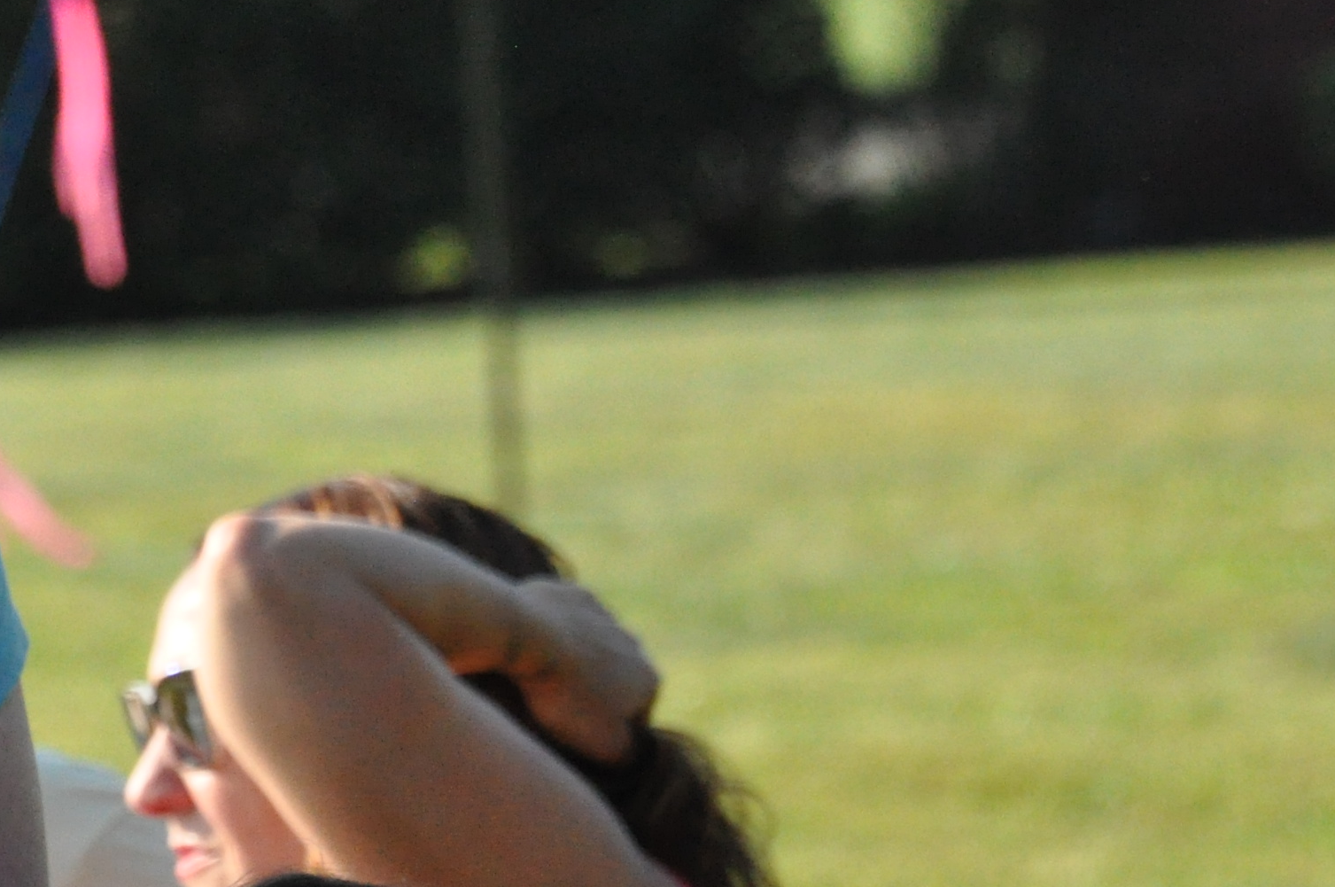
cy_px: 738
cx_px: -399
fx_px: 25298
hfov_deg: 3.0
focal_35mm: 683
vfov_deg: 2.0
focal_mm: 160
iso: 1600
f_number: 7.1
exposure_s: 1/800
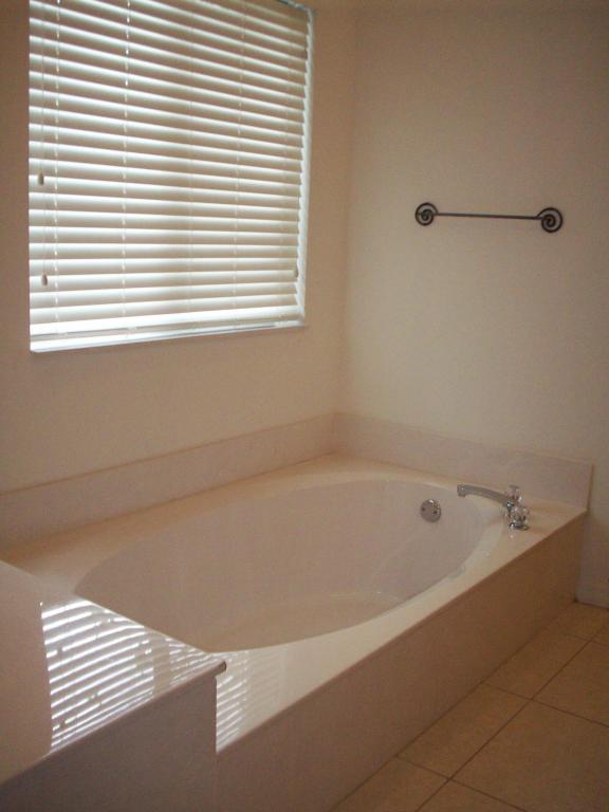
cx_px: 304
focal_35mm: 37
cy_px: 406
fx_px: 868
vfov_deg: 50.1
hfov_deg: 38.7
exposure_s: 1/110
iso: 200
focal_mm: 6.2
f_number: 2.8
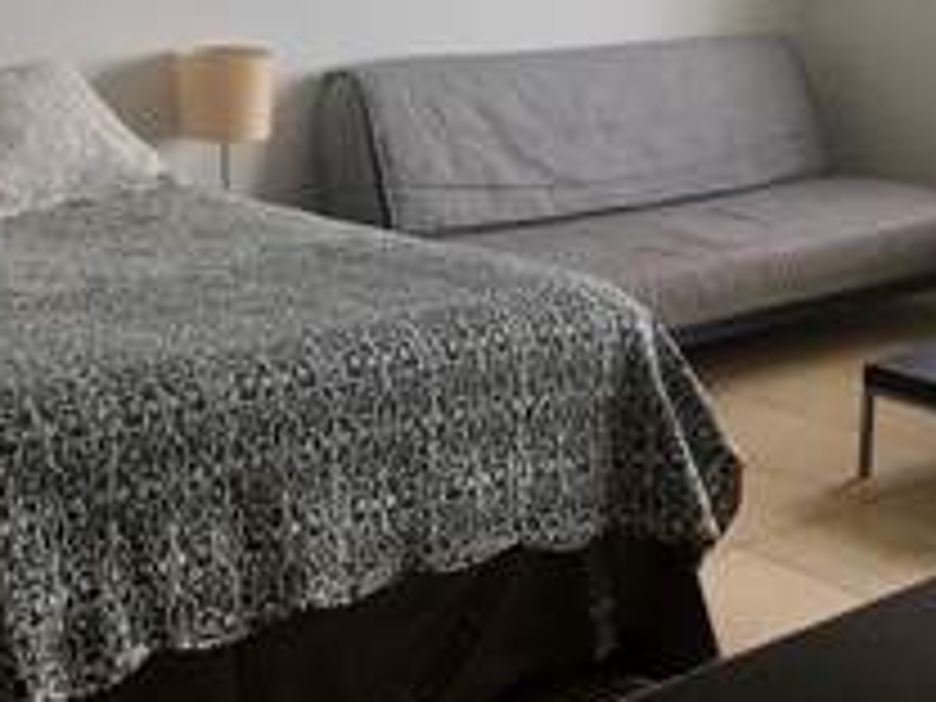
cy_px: 126
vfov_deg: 21.6
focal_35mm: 67
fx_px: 1812
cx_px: 302
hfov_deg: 28.8
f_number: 2.2
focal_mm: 4.15
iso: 32
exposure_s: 1/30
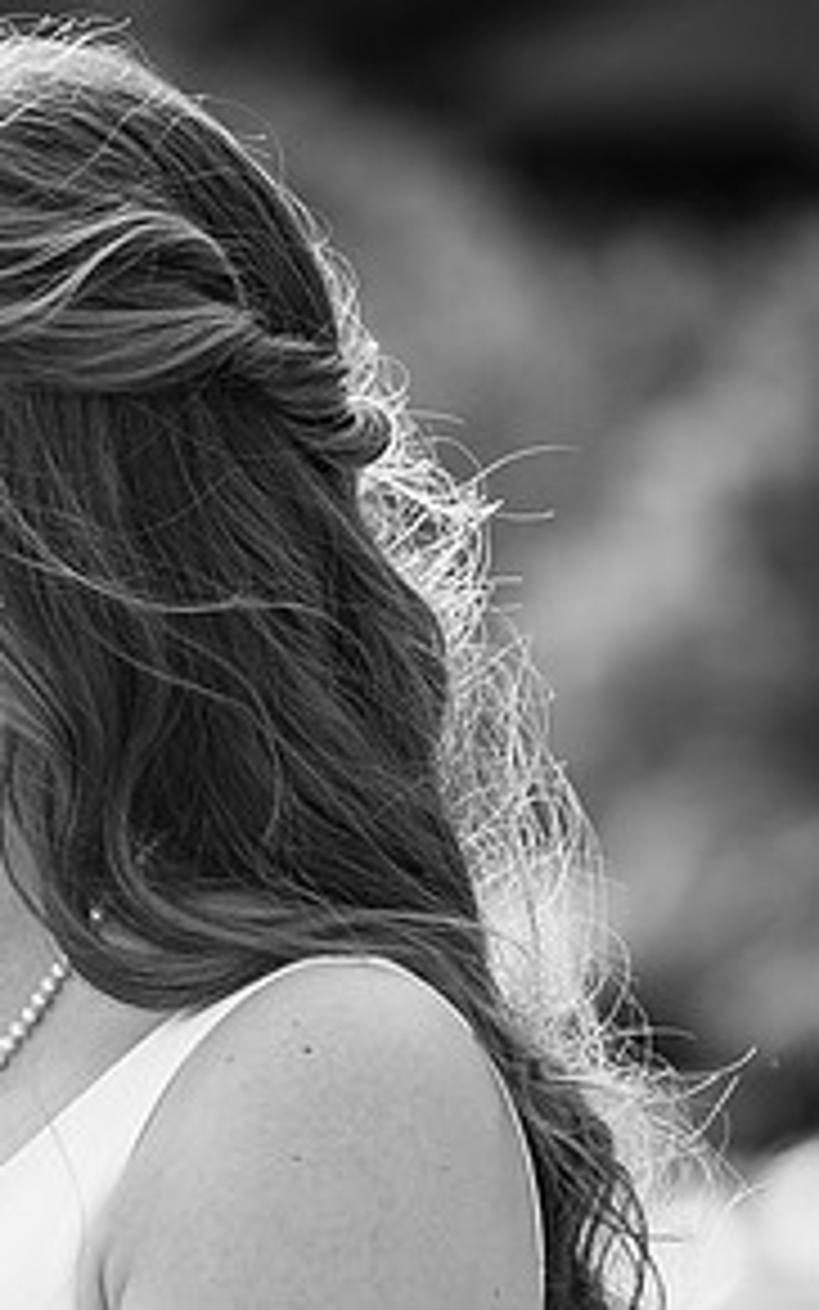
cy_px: 789
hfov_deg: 2.6
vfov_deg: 4.2
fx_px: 17740
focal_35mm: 497
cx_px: -149
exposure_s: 1/320
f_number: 4
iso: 200
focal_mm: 150
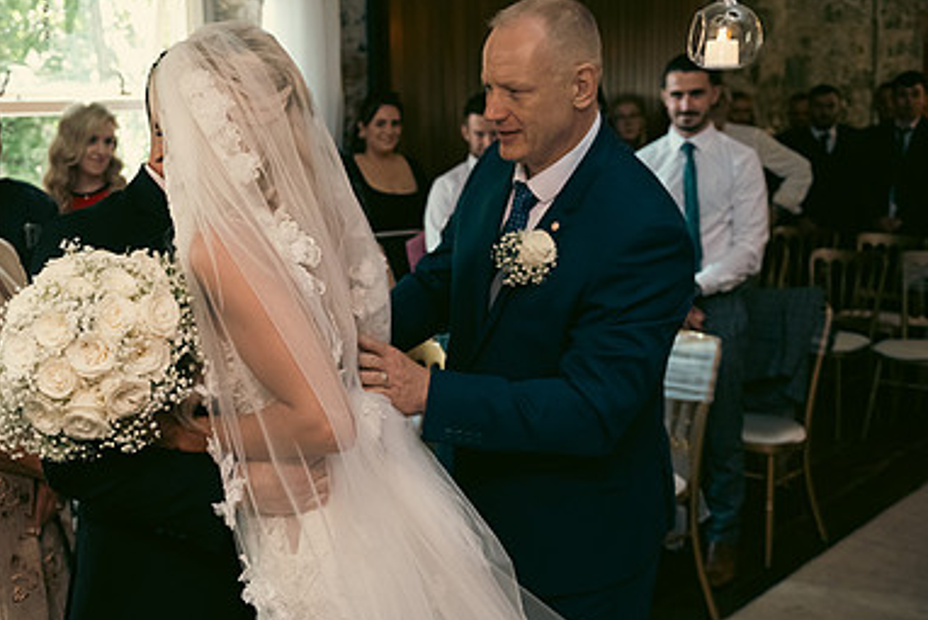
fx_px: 1135
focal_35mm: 44
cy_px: 286
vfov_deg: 30.5
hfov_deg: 43.3
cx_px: 253
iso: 1250
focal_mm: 29
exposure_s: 1/160
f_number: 3.5
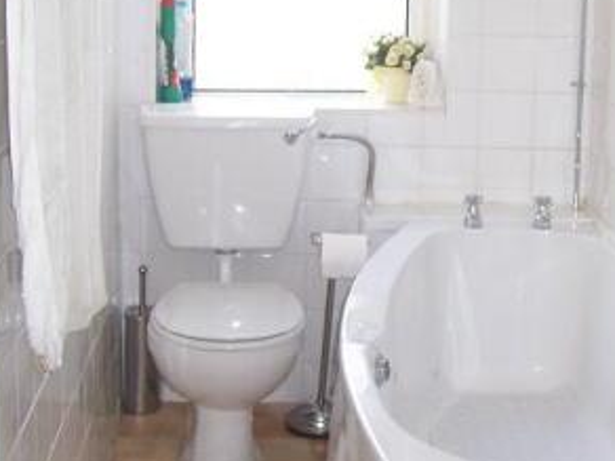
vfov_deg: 19.8
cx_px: 483
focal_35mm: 74
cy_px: 159
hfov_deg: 25.9
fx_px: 1315
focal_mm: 5.6
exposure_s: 1/60
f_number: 2.8
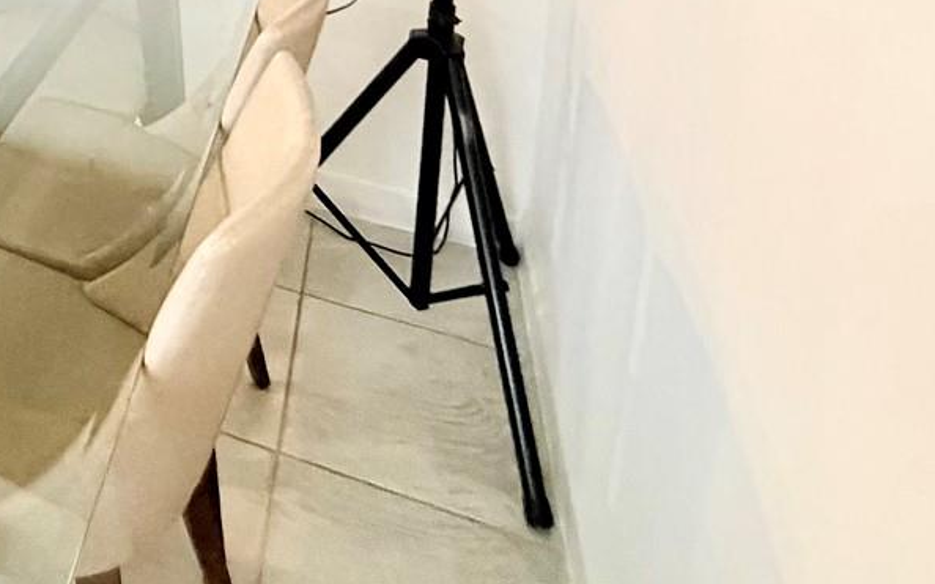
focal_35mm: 40
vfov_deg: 24.4
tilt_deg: -6.0
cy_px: -307
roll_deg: -1.4
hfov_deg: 42.0
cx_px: -19
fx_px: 1019
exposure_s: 1/60
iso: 640
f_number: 2.2
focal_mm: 2.22
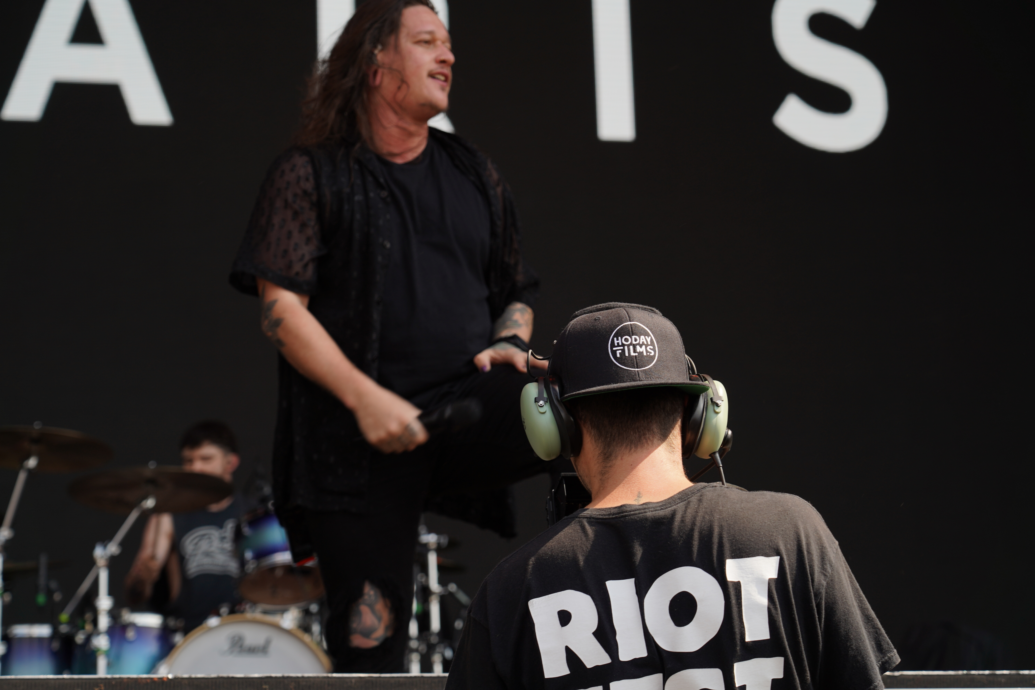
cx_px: 518
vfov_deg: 13.0
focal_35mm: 105
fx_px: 3019
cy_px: 345
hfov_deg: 19.5
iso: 100
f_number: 6.3
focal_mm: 105
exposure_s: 1/320
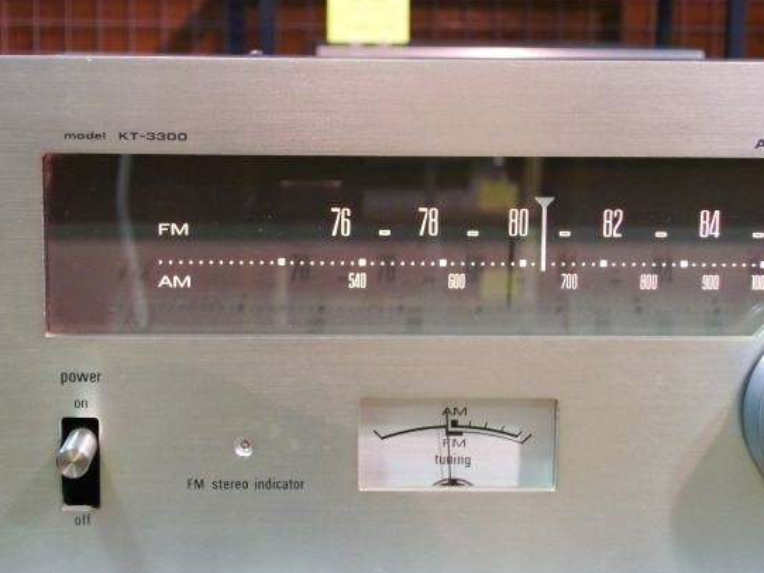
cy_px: 267
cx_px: 334
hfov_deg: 25.0
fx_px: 1721
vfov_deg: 18.9
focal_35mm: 78
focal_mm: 11.7
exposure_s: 1/15
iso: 400
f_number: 4.1
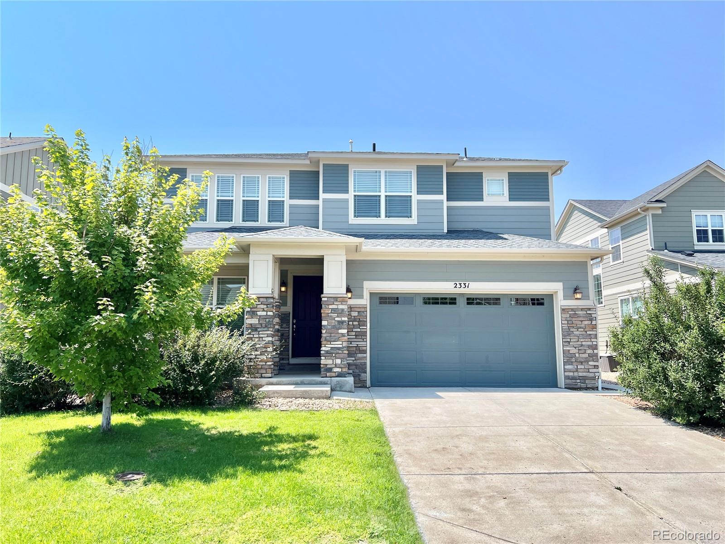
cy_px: 272
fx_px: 545
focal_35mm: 26
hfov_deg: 67.3
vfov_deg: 53.1
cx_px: 362
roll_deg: +1.0
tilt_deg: +6.7
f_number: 1.5
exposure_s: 1/3831
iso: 50
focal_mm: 5.7
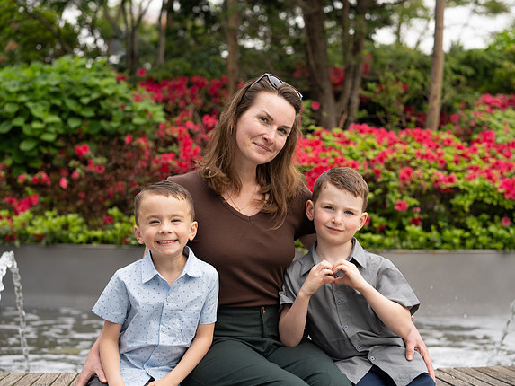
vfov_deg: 15.9
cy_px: 192
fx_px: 1384
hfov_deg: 21.1
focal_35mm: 93
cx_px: 260
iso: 100
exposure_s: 1/250
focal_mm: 85
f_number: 4
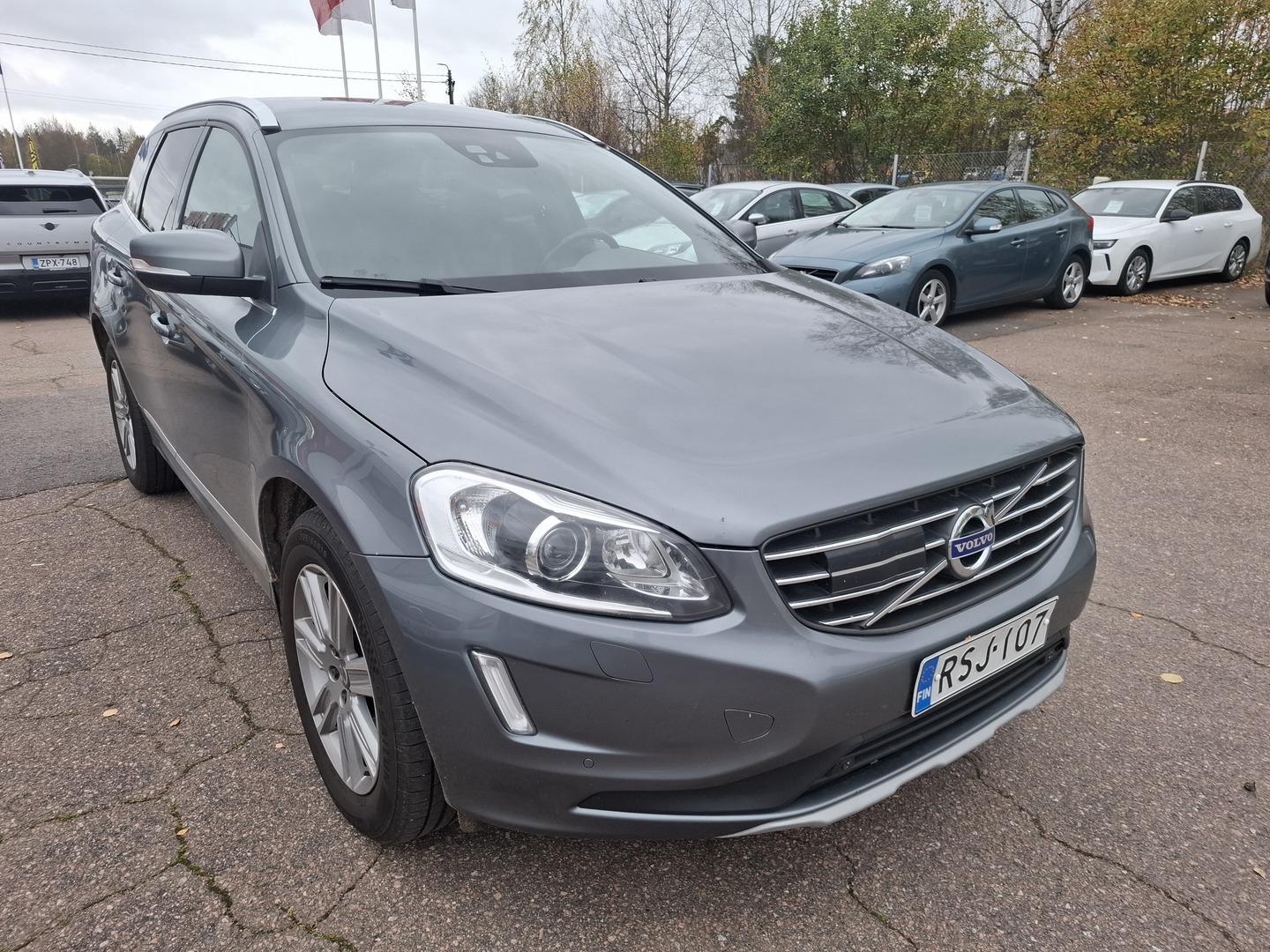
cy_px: 476
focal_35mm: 23
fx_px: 844
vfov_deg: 58.9
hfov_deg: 73.9
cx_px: 635
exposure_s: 1/175
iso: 50
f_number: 1.8
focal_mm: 5.54
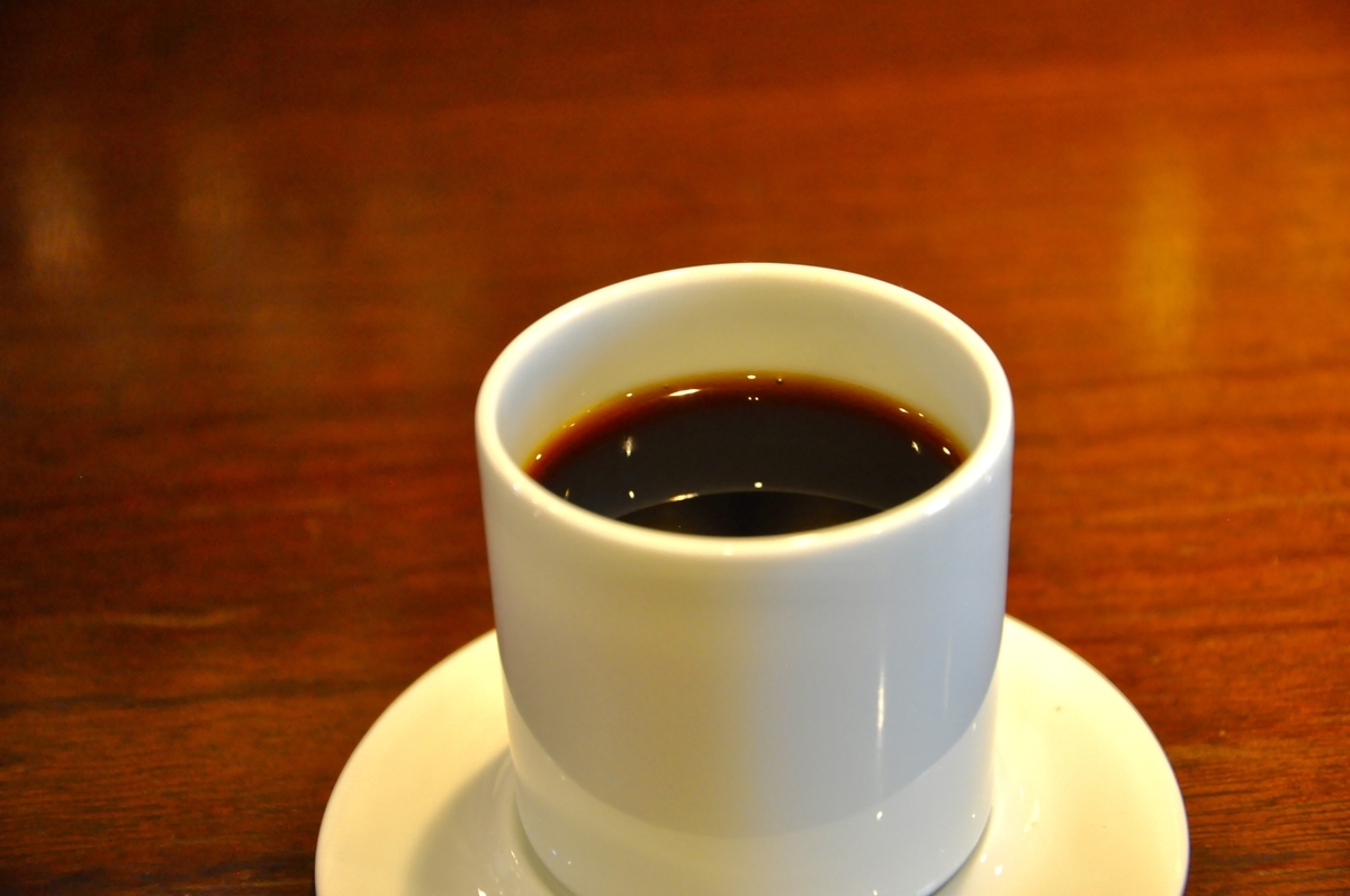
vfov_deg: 12.1
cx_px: 675
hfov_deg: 18.2
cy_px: 448
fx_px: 4214
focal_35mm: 112
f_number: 5.3
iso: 1600
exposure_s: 1/13
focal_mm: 75
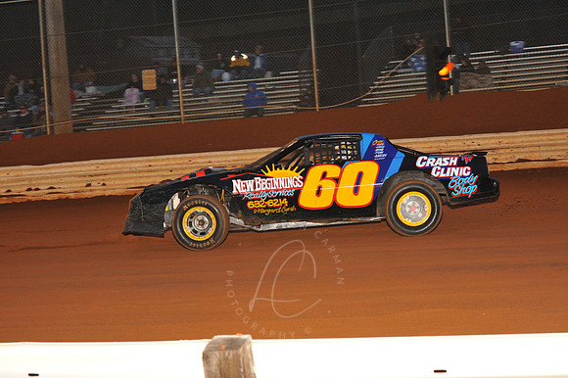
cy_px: 189
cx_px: 284
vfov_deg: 17.0
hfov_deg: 25.4
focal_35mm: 80
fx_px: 1261
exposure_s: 1/320
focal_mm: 80
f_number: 7.1
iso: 1250
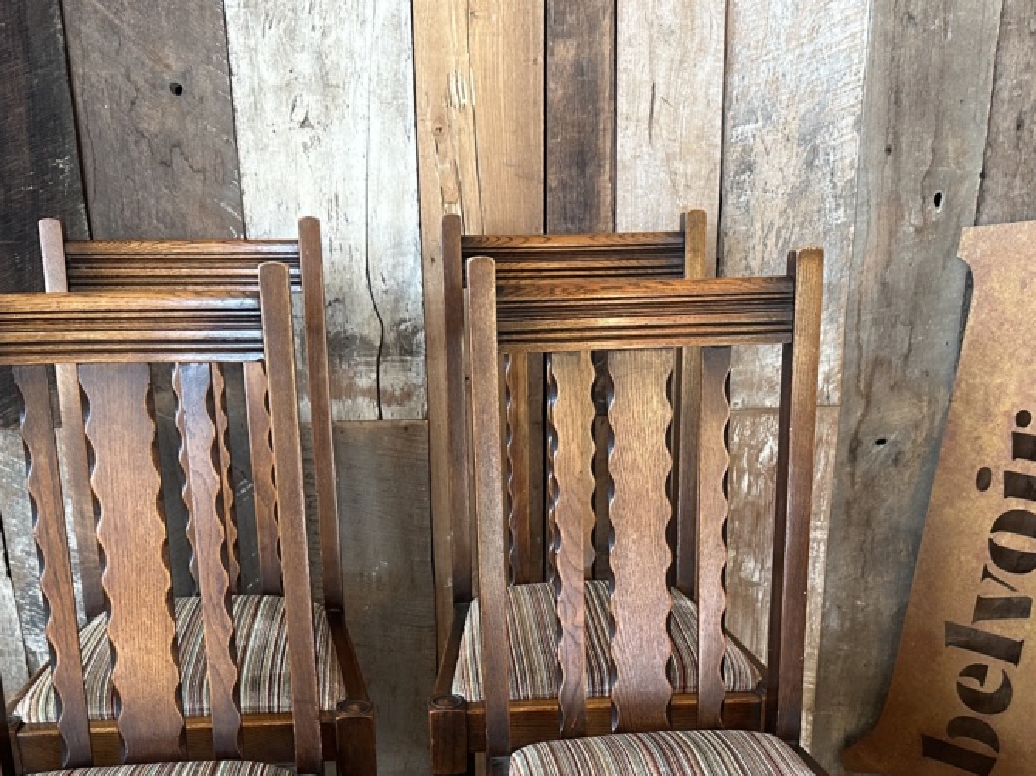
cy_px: 683
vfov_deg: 32.1
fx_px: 1286
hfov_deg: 43.9
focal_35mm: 43
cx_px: 509
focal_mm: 6.86
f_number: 1.78
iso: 250
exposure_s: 1/60
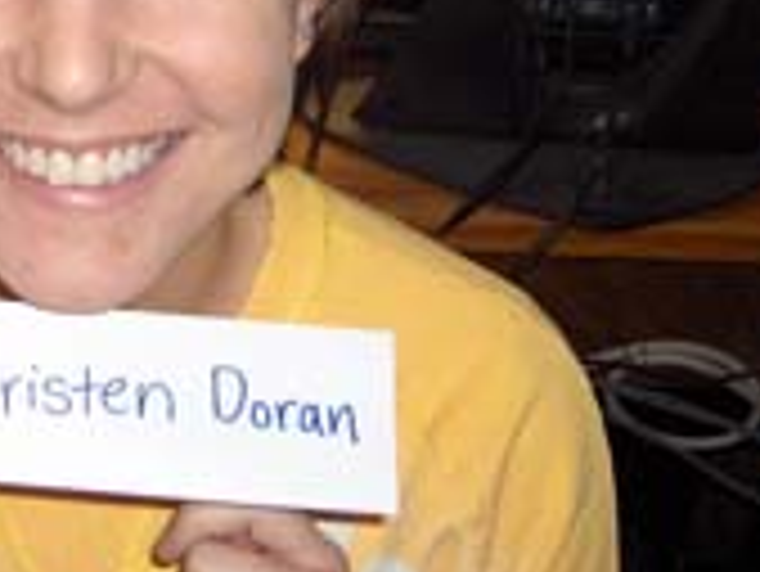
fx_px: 1780
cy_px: 128
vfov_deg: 18.1
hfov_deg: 23.6
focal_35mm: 81
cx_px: 103
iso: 100
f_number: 2.8
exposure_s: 1/60
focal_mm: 8
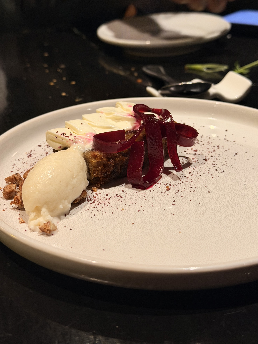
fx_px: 477
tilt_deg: -28.6
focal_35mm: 48
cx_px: 129
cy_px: 172
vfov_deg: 39.7
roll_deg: +1.1
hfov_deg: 30.3
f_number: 1.78
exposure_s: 1/40
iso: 200
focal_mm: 6.76
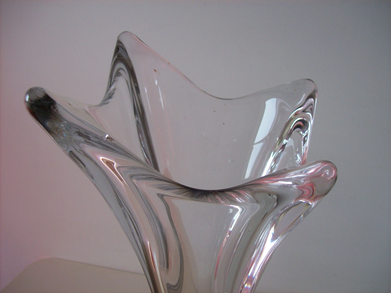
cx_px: 196
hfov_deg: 51.4
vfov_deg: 39.6
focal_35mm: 36
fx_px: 406
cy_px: 146
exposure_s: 1/110
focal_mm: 6
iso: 80
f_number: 2.7
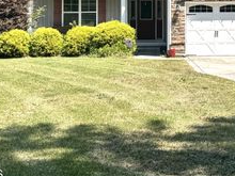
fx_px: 631
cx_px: 186
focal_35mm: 93
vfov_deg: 15.5
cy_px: -8
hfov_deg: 20.9
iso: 80
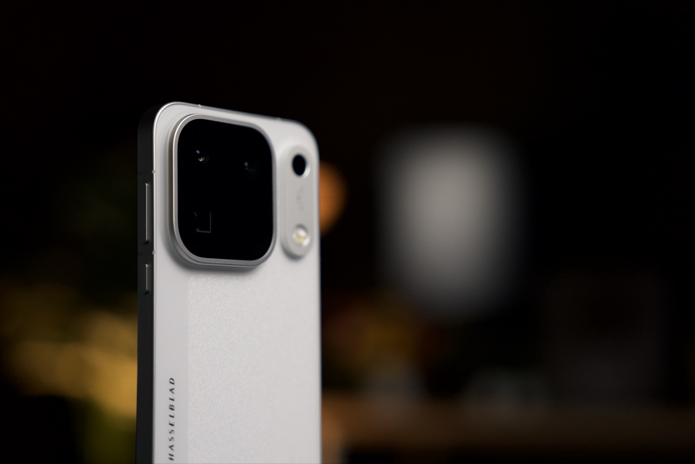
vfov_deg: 19.5
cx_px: 348
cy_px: 232
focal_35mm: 70
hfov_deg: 28.8
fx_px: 1352
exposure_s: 1/200
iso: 1000
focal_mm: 70
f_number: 2.8
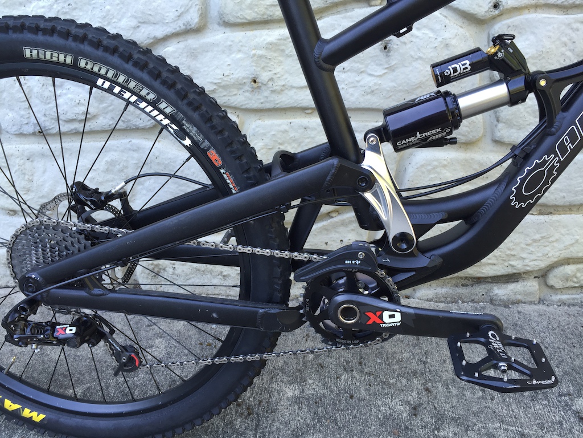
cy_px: 219
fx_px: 488
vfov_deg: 48.2
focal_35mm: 29
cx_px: 292
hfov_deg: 61.7
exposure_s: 1/60
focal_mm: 4.15
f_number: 2.2
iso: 32
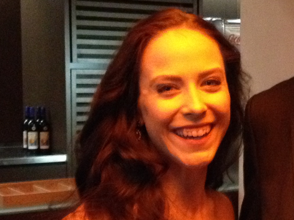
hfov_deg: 17.1
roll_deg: +0.4
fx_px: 951
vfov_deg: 13.2
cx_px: 300
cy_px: 162
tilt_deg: -7.6
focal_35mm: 112
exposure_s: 1/15
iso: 640
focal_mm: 4.28
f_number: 2.4
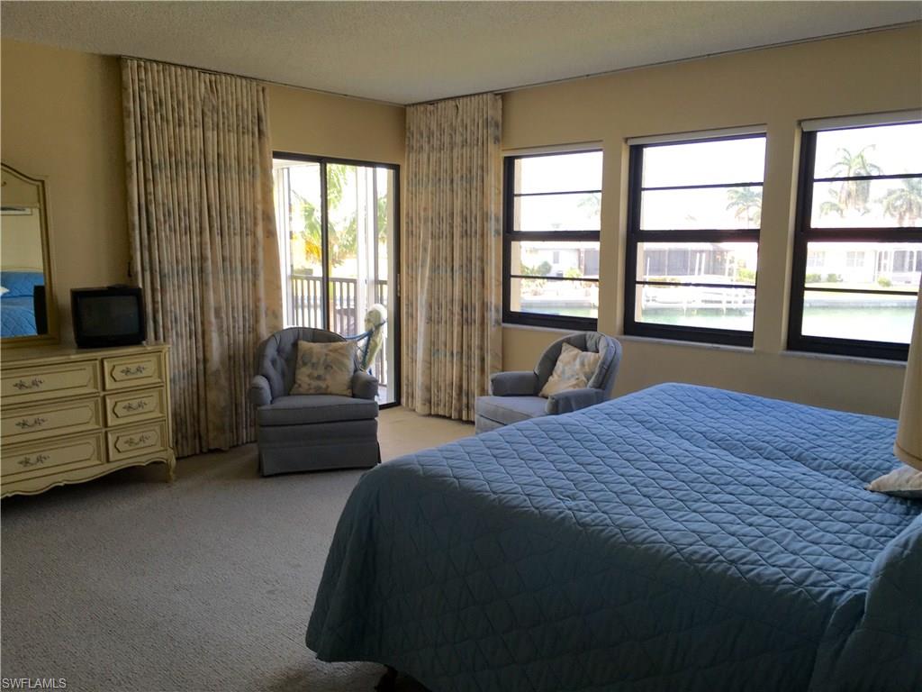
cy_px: 346
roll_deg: -0.5
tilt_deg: -8.5
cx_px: 461
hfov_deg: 61.7
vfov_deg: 48.2
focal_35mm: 29
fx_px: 772
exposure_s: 1/60
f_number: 2.2
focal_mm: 4.15
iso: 25
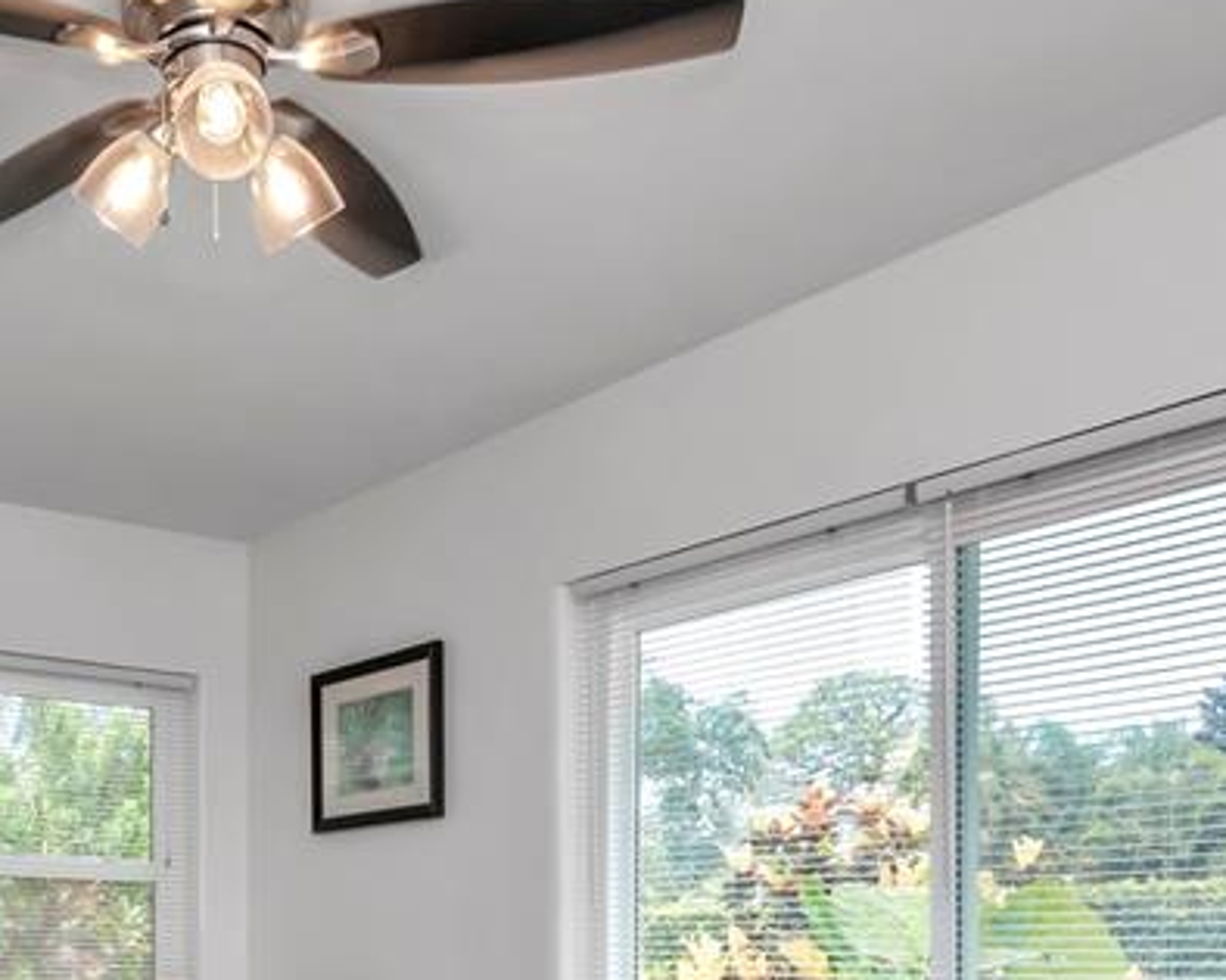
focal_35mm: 40
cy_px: 971
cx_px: 196
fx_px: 1459
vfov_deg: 34.0
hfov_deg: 42.9
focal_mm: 11
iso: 1000
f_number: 11
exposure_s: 1/50
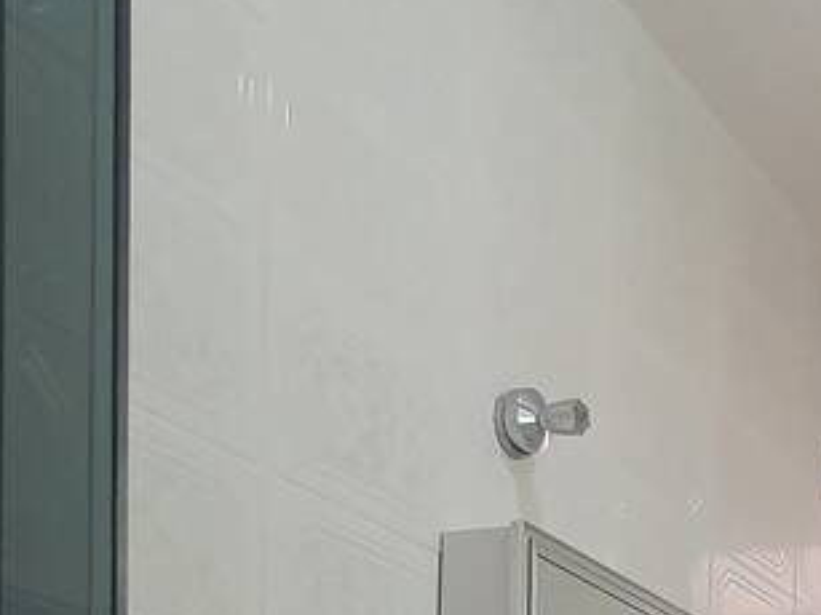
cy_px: 1003
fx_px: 1446
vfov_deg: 19.7
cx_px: 984
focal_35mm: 61
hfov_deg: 27.8
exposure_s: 1/60
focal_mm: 1.8
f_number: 2.2
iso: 160
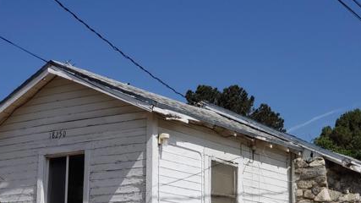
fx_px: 813
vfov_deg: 14.0
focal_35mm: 85
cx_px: 230
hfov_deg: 24.9
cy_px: 201
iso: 32
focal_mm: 6
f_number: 2.4
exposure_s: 1/1365
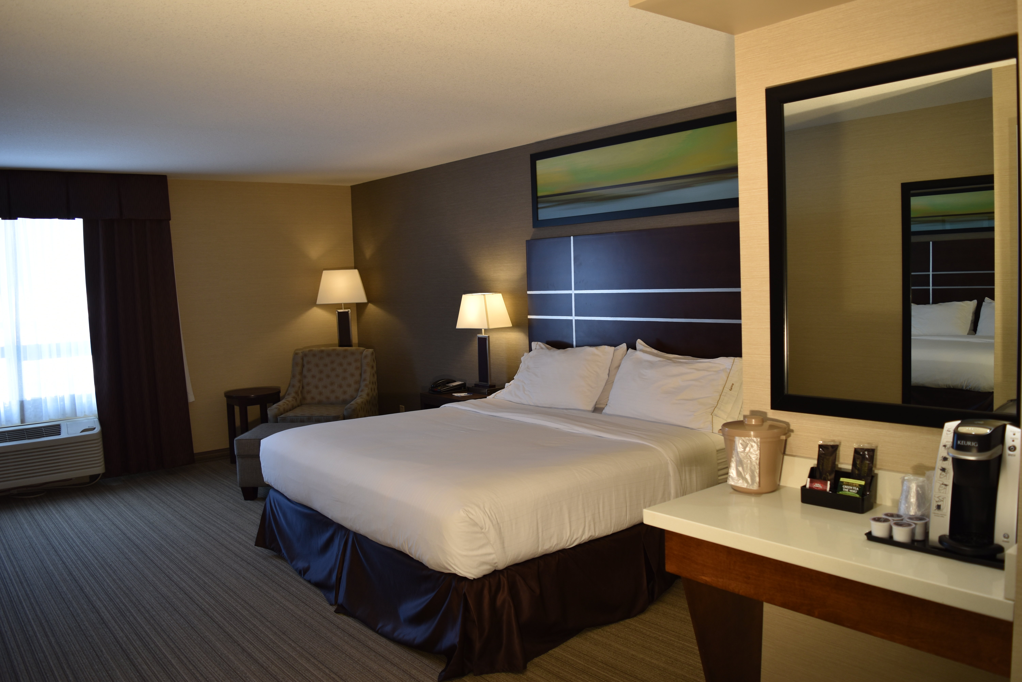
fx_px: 766
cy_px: 341
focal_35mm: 27
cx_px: 511
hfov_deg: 67.4
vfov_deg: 47.9
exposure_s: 1/60
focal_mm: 18
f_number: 4
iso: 160
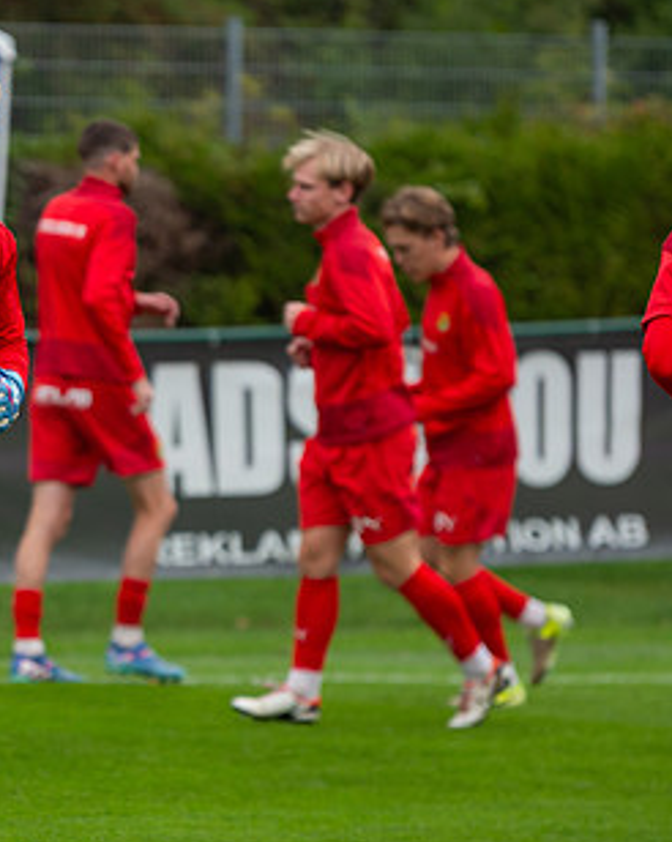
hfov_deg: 4.2
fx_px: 9108
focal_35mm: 366
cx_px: -109
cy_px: 402
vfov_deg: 5.3
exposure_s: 1/2500
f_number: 3.2
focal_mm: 200
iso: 560
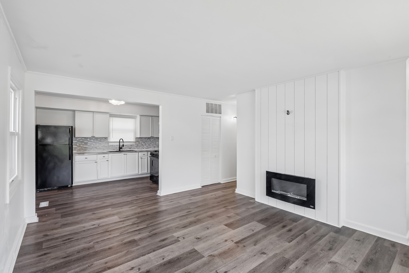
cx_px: 204
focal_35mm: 16
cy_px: 136
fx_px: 182
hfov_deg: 96.7
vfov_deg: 73.7
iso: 100
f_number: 10
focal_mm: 16
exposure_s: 1/10
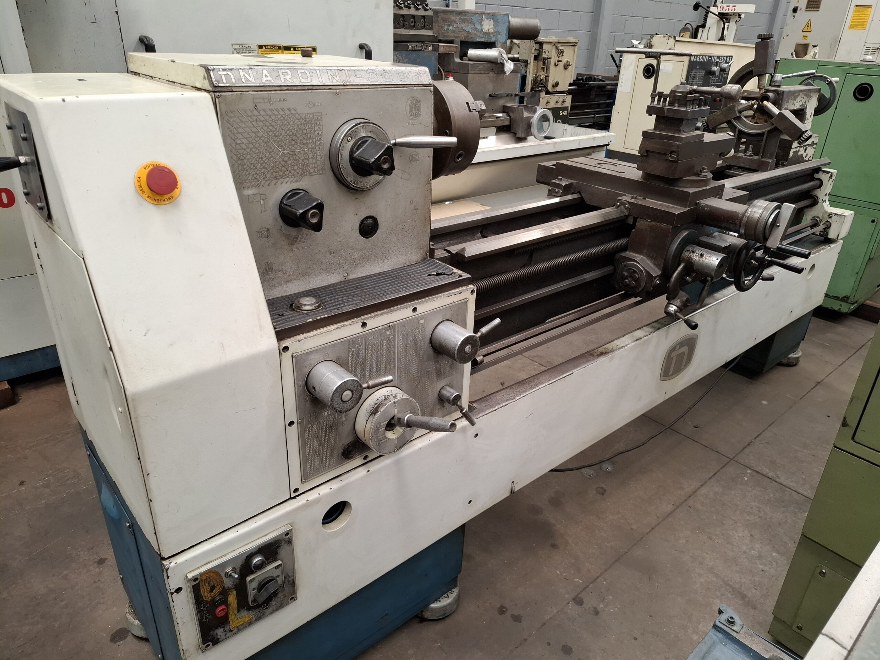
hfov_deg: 73.9
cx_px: 440
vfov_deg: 58.9
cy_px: 330
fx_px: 585
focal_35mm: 23
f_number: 1.8
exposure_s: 1/120
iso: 250
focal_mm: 5.54
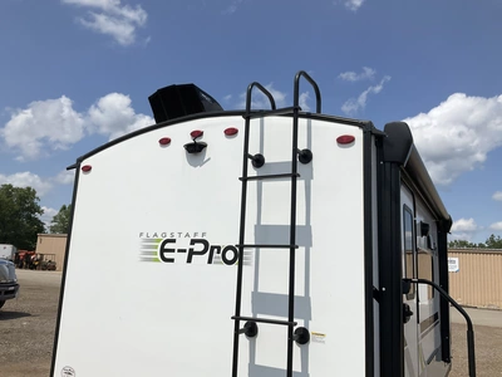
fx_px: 421
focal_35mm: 29
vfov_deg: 48.2
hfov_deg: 61.7
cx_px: 251
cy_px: 188
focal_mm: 3
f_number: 1.8
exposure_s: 1/5263
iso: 25
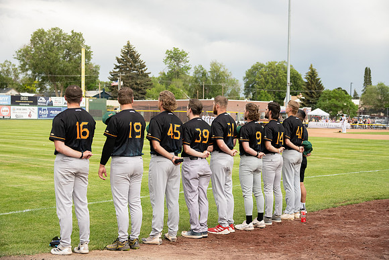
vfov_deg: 26.0
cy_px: 130
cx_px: 194
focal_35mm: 52
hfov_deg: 38.2
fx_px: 562
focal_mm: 52
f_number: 4
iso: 800
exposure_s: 1/1000
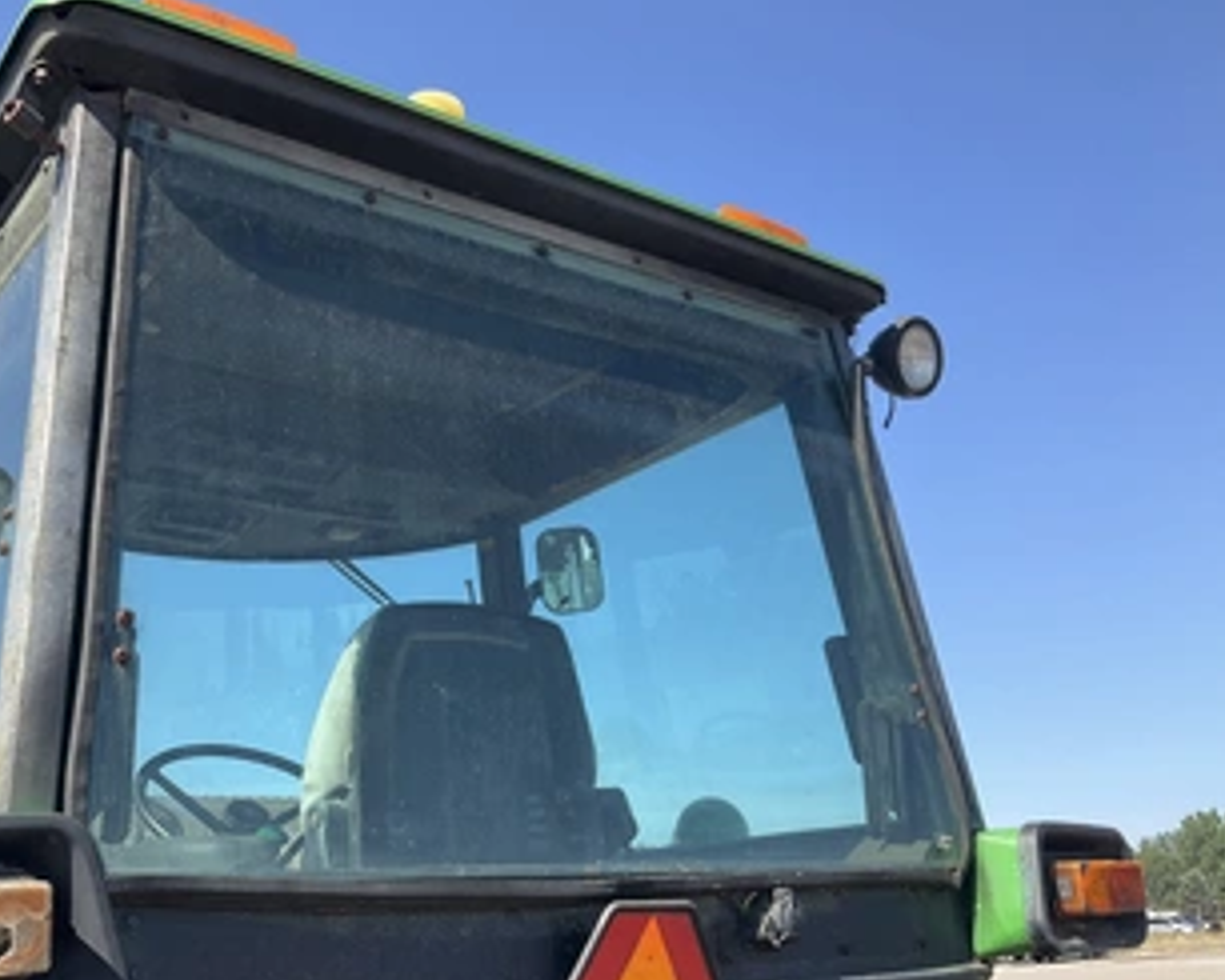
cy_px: 564
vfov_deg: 40.1
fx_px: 1342
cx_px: 480
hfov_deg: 48.7
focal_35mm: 37
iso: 25
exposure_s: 1/978
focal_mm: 3
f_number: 1.8
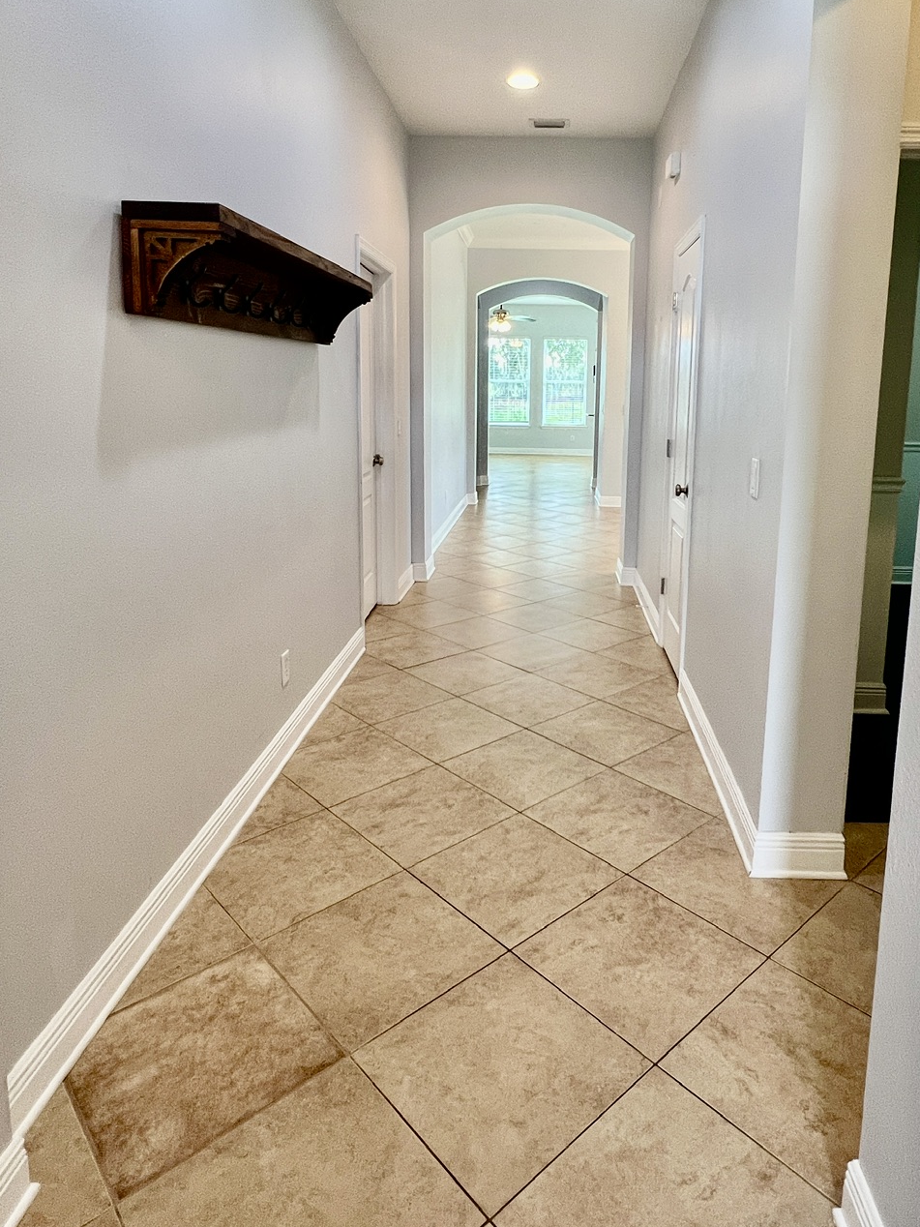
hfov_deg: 63.1
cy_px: 506
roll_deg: -2.8
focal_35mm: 21
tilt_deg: -8.5
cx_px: 534
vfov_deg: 78.3
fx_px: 744
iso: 160
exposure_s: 1/120
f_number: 1.8
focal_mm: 1.57
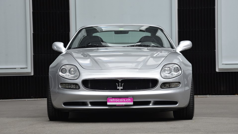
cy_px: 62
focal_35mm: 126
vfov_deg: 9.6
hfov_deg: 17.0
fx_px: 795
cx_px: 119
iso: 640
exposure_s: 1/160
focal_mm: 120
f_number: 7.1
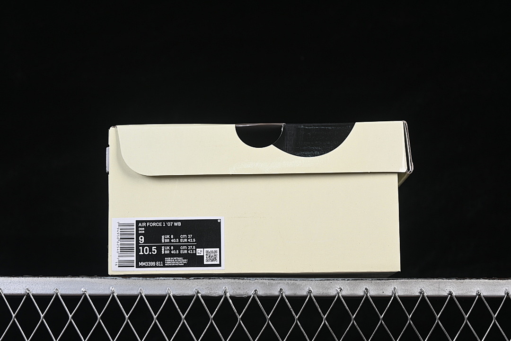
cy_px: 170
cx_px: 256
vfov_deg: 18.2
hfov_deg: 27.0
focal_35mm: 75
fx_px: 1065
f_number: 8
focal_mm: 50
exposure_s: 1/80
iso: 160
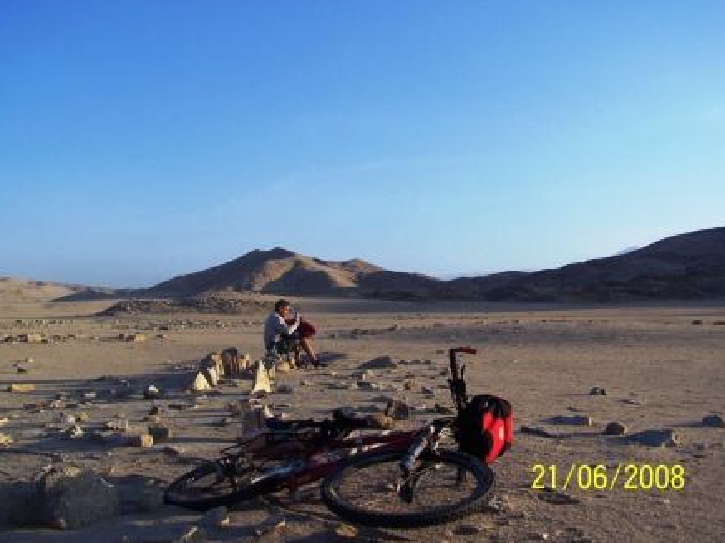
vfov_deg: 36.8
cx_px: 355
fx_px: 816
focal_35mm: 39
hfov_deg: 47.9
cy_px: 267
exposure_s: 1/640
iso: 80
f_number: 4
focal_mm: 6.3
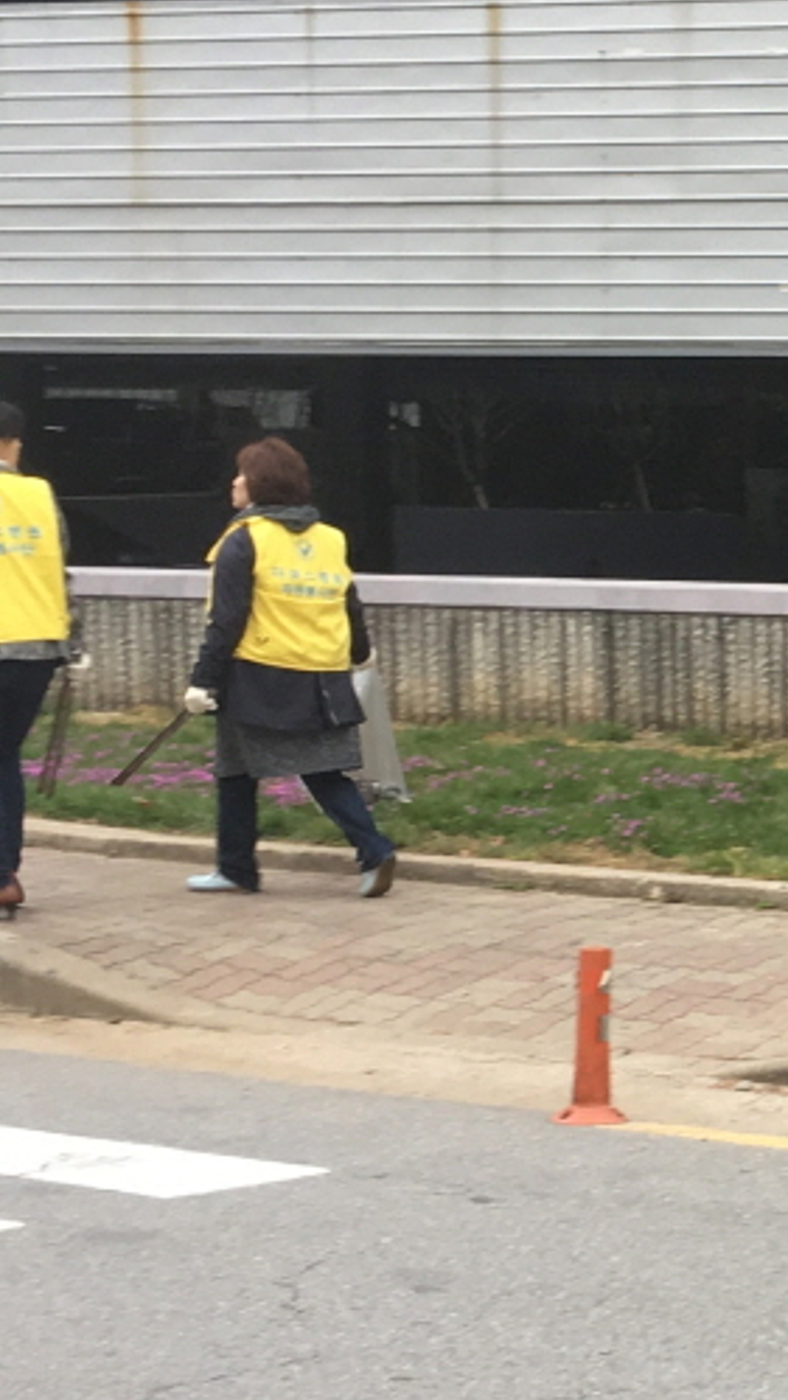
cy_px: 675
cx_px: 1562
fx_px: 3526
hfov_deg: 11.5
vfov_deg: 22.4
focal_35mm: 95
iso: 32
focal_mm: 4.15
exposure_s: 1/120
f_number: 2.2
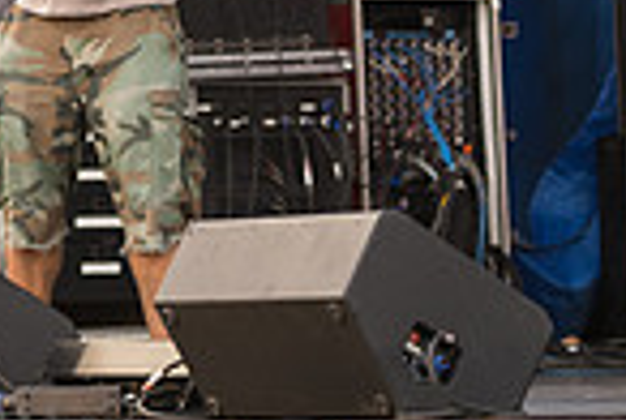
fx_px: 5942
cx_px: -154
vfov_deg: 4.0
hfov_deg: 6.0
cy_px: -298
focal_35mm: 341
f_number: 5
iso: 160
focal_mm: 86
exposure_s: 1/80
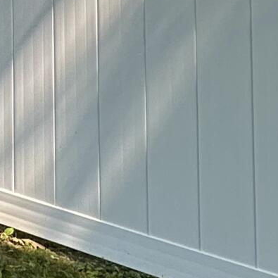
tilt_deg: +3.4
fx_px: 854
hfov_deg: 12.4
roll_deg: +0.0
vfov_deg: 16.6
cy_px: -153
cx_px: -470
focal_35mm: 94
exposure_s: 1/120
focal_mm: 2.22
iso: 40
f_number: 2.2
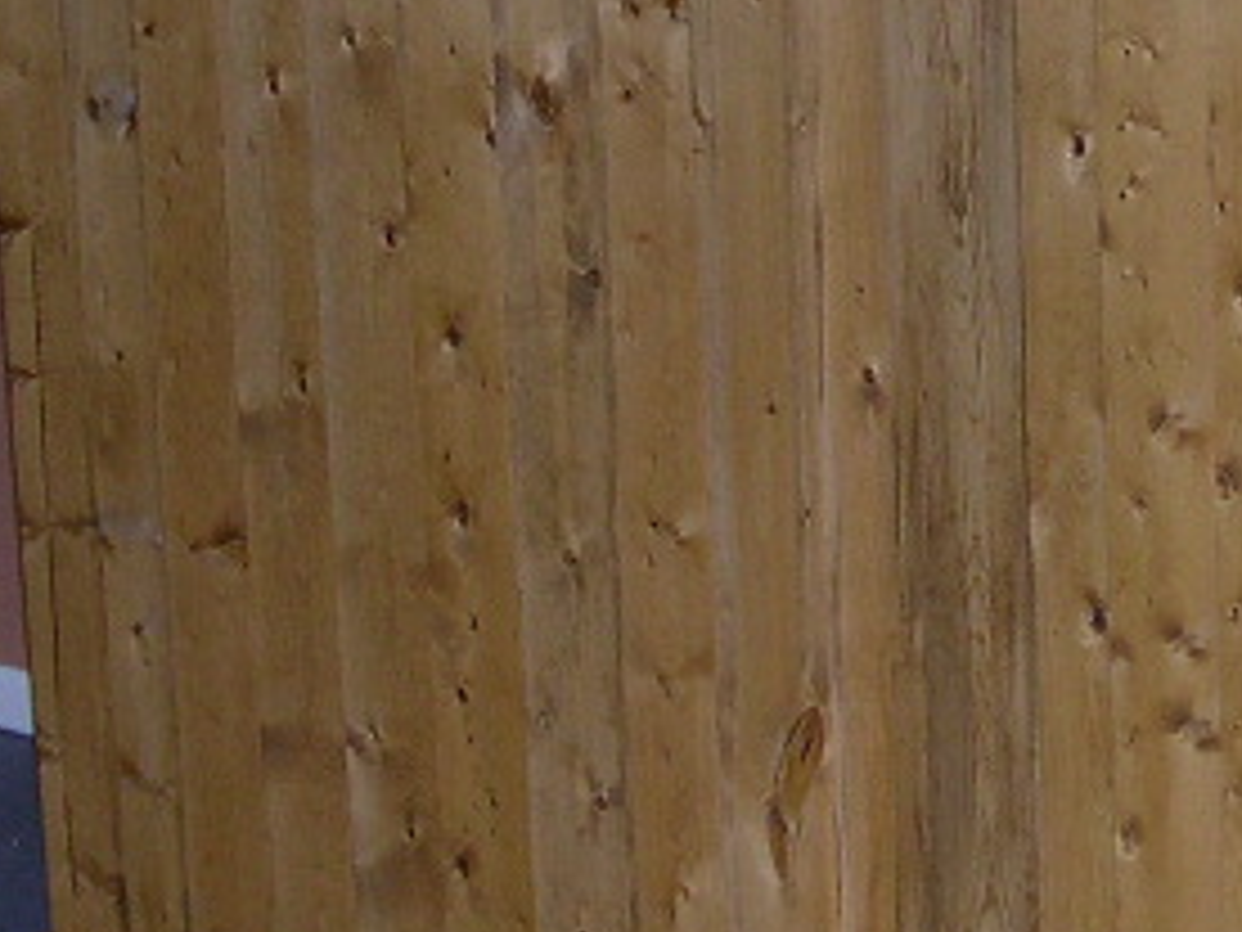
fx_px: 5059
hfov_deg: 13.9
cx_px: 1044
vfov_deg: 10.4
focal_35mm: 141
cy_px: 23
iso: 188
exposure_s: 1/60
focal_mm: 8
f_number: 2.8
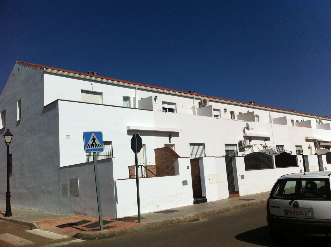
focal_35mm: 35
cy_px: 124
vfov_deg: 40.6
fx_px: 334
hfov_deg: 52.7
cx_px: 166
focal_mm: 3.85
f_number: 2.8
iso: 80
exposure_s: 1/5027
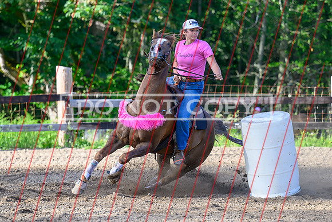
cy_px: 141
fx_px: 1941
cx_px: 152
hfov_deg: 9.8
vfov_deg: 6.5
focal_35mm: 210
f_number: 2.8
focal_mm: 120
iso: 720
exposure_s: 1/2500
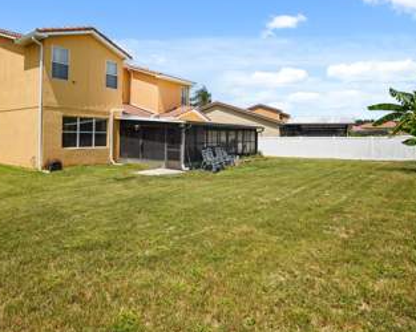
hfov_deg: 72.0
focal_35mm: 23
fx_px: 283
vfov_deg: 60.3
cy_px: 133
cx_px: 170
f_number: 6.3
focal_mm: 16
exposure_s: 1/1000
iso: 200
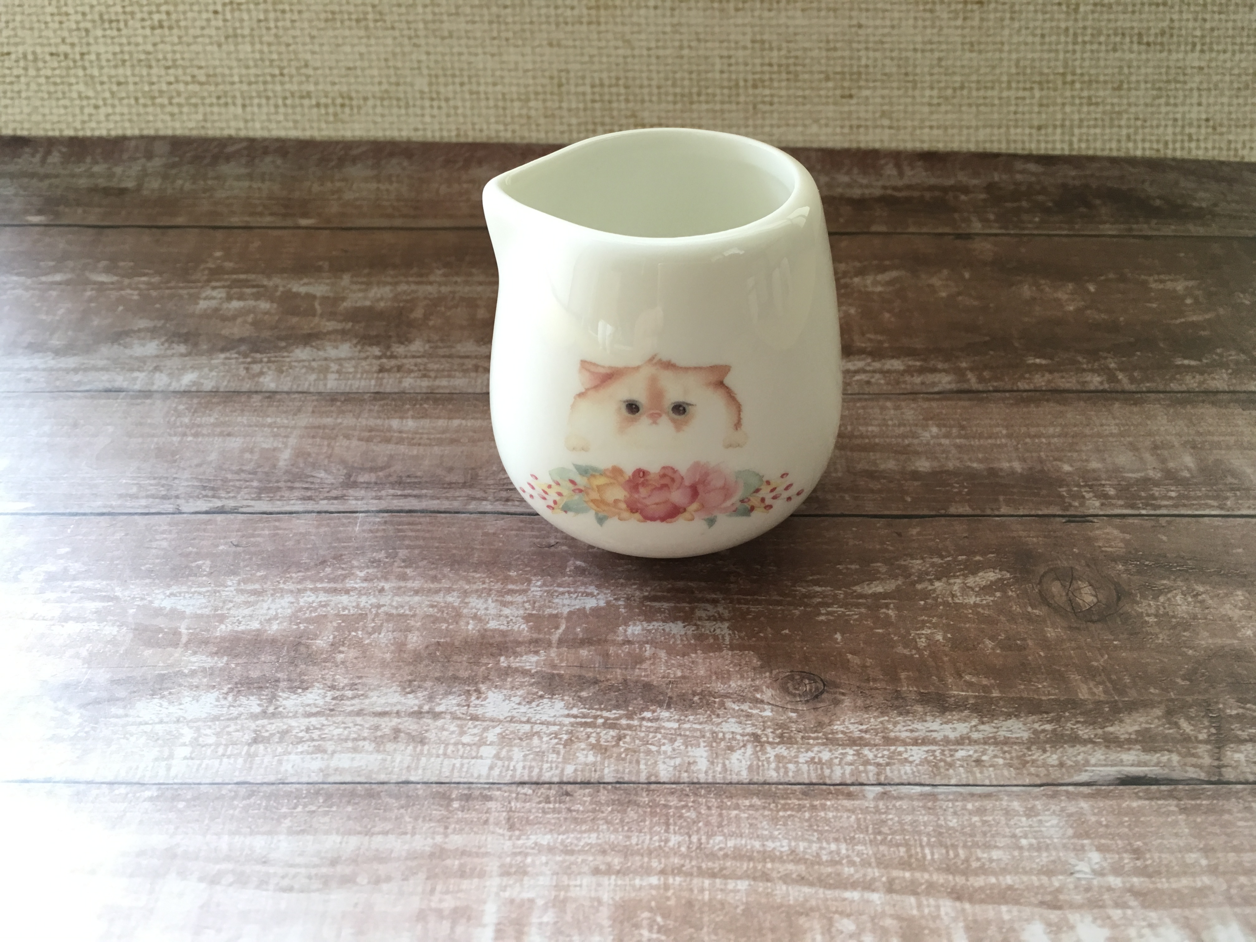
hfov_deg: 61.7
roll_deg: -0.1
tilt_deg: -37.9
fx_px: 1052
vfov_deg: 48.2
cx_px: 628
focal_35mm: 29
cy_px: 471
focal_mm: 4.15
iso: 100
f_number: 2.2
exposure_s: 1/30
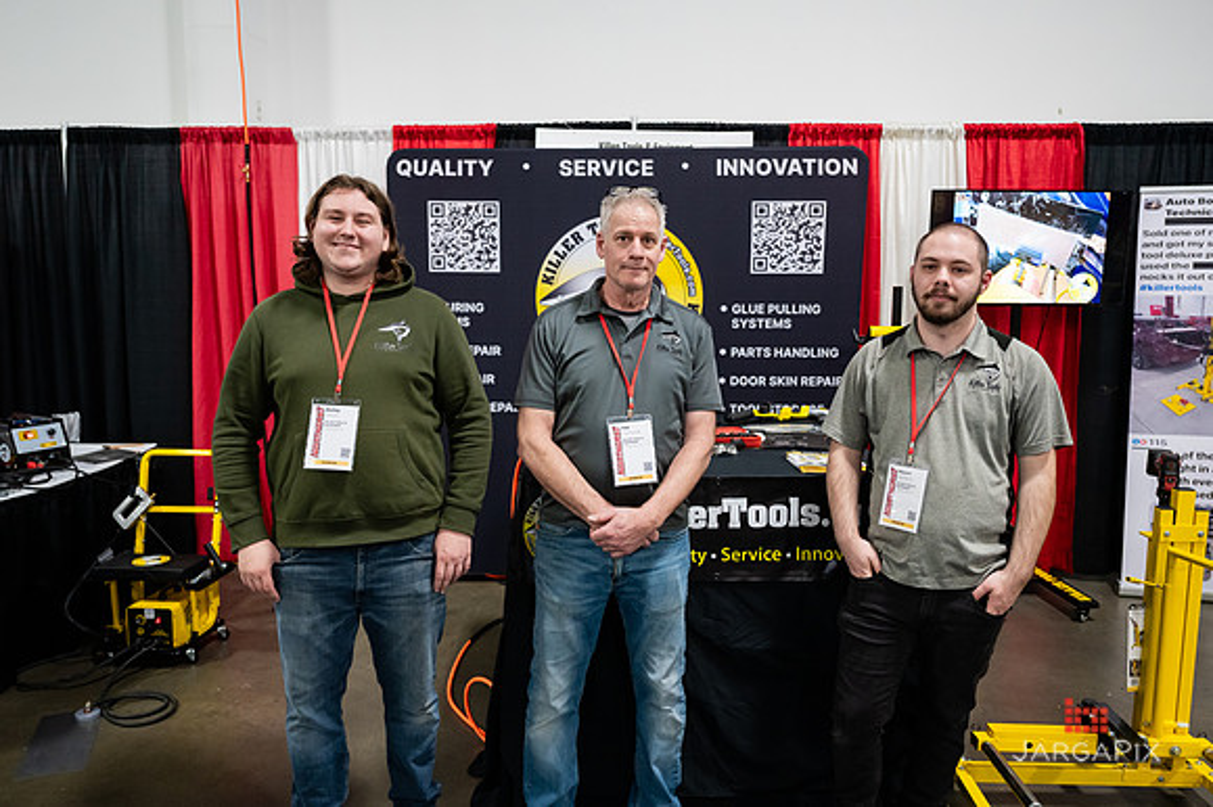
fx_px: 930
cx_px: 600
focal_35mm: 28
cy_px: 394
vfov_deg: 46.9
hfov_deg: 66.2
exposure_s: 1/200
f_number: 3.2
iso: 3200
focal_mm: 26.5
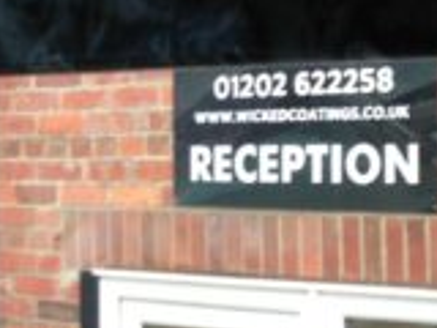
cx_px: -290
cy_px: 139
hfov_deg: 11.3
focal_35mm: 165
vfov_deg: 9.0
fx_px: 2083
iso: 50
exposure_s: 1/40
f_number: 2.4
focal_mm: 4.13
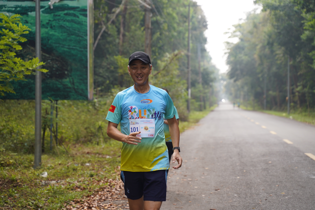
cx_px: 158
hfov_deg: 27.0
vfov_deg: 18.1
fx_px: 656
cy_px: 105
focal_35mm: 75
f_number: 3.5
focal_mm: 75
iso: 500
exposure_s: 1/640
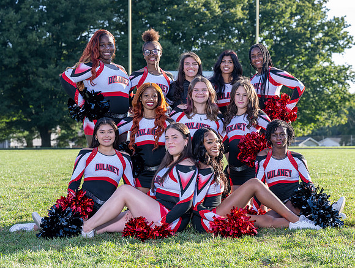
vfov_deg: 13.6
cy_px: 142
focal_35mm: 109
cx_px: 227
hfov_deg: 17.9
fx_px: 1124
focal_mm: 74
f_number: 5
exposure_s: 1/125
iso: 100
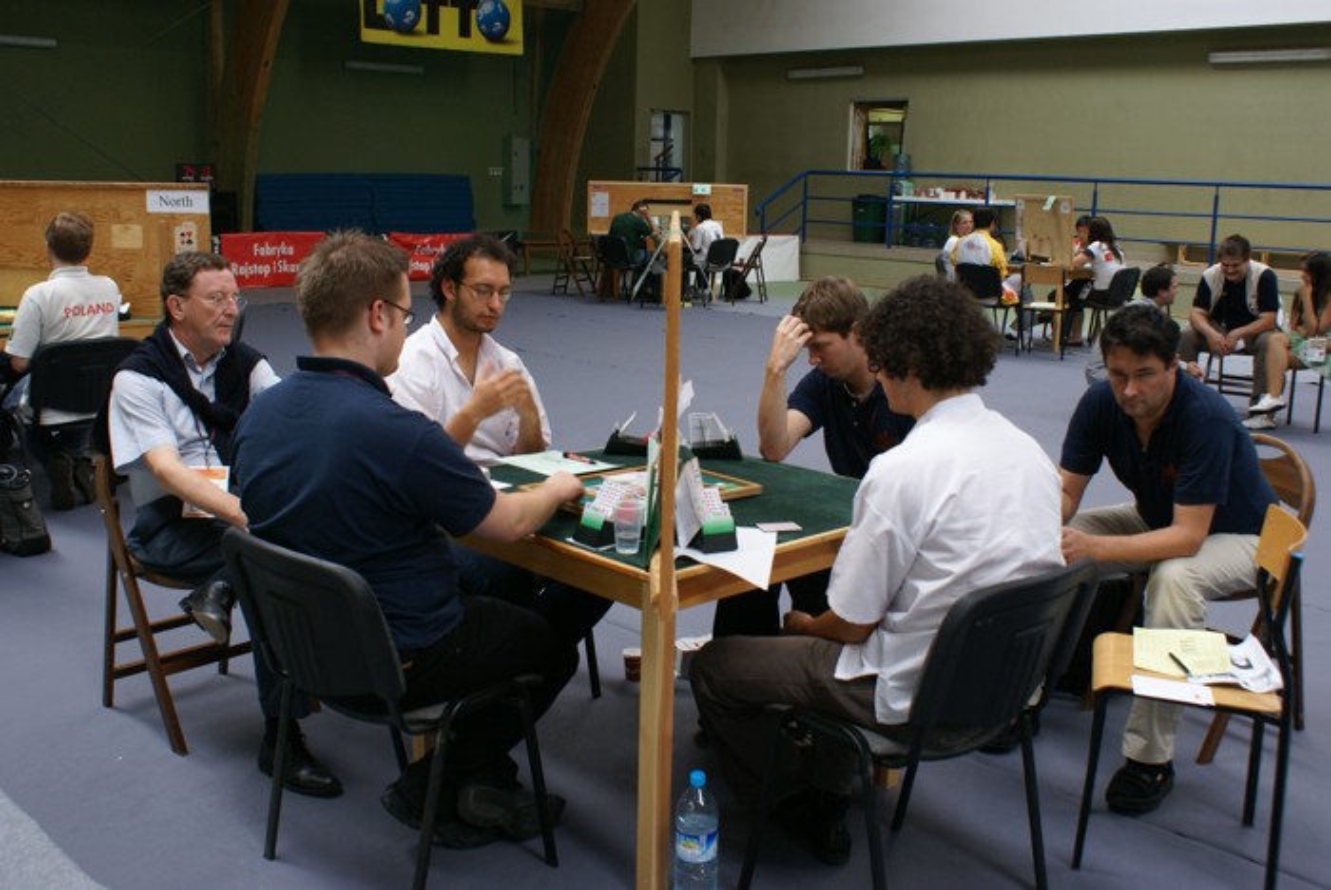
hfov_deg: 53.1
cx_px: 666
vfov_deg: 36.9
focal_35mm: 36
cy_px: 445
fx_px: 1332
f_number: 5.6
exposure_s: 1/30
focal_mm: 24
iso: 200
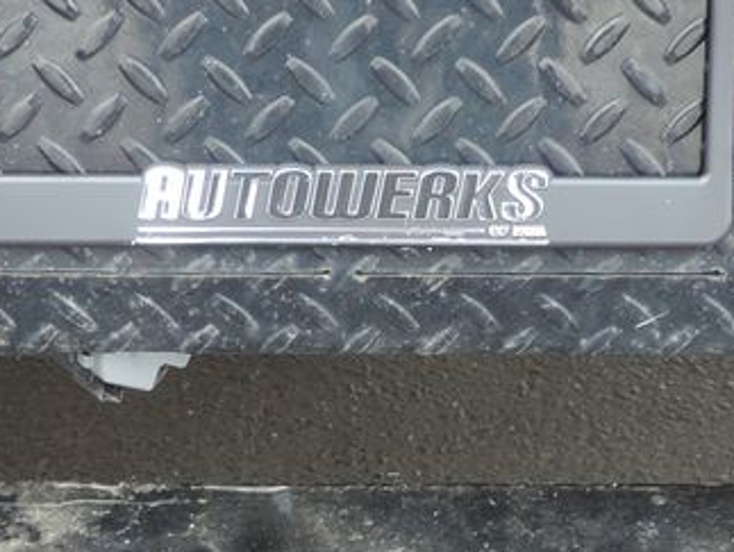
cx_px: 477
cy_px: 527
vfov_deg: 15.4
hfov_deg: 20.6
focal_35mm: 95
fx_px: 2017
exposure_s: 1/50
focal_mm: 4.3
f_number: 3
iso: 80
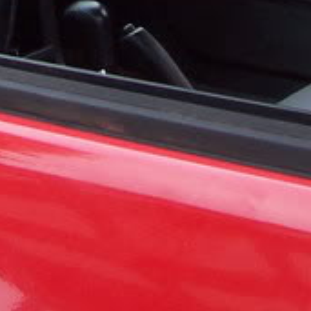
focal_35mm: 153
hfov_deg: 11.3
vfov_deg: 10.8
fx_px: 1555
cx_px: 22
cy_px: -206
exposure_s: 1/60
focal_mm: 5.6
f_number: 2.8
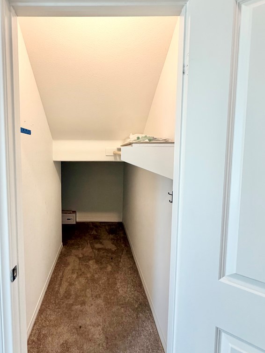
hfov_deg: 67.5
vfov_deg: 84.6
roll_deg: -0.1
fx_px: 194
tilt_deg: -4.6
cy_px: 167
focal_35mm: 19
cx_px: 97
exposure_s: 1/120
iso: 125
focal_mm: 2.22
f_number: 2.2
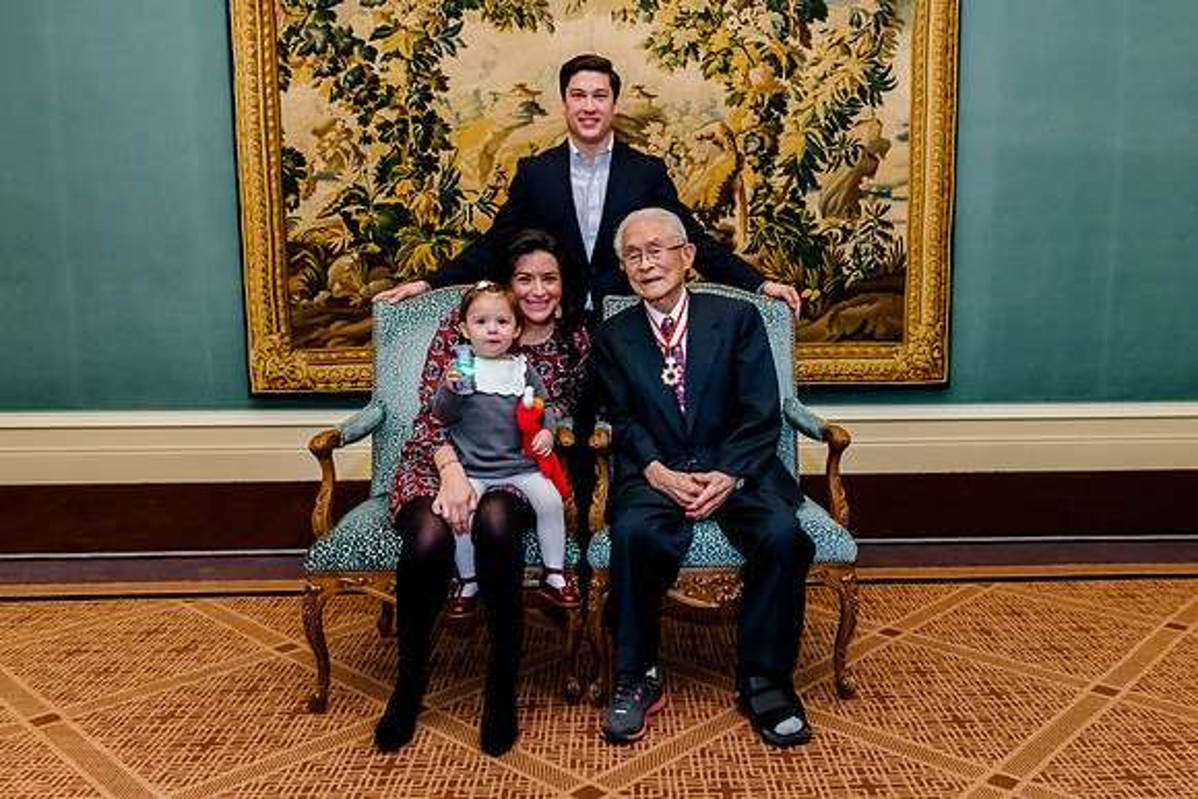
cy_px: 391
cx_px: 670
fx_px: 1055
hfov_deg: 59.0
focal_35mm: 32
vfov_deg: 41.5
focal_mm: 28
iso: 4000
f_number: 5.6
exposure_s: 1/200
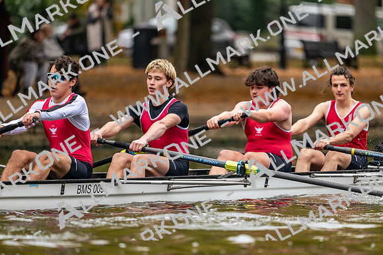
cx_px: 192
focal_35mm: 400
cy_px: 128
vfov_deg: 3.4
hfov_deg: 5.2
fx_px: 4256
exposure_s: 1/2000
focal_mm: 400
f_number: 4.5
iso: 2500
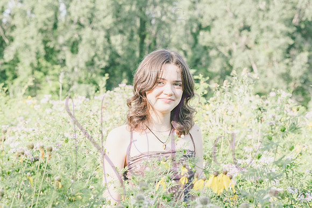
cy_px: 104
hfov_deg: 18.3
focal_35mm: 112
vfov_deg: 12.2
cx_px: 156
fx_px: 971
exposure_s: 1/320
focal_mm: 112
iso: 400
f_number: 10
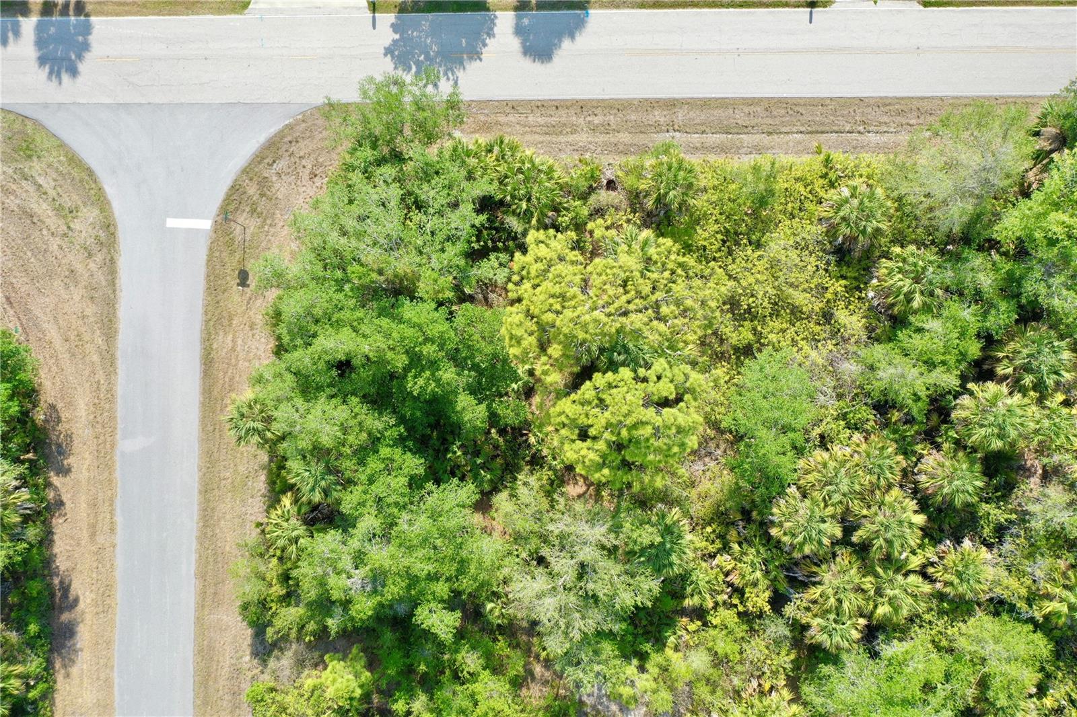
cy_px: 358
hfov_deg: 65.5
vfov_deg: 46.4
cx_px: 538
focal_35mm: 28
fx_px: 837
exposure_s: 1/240
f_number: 5
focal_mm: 10.26
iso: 100
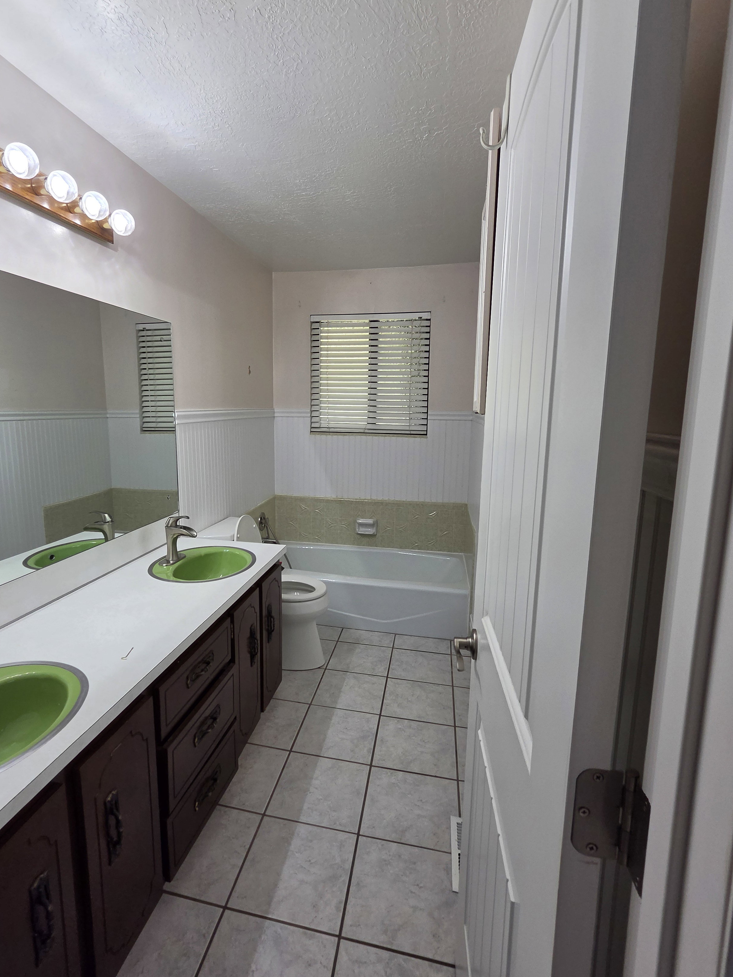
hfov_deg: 77.6
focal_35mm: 16
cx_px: 312
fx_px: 452
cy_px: 479
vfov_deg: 94.5
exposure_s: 1/120
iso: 125
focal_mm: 2.2
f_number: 2.2
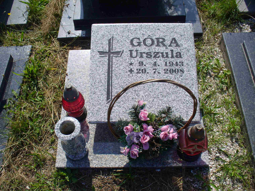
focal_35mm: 37
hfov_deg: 50.1
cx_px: 128
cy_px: 96
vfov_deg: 38.7
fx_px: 273
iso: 80
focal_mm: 6.1
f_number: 5.6
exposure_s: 1/320
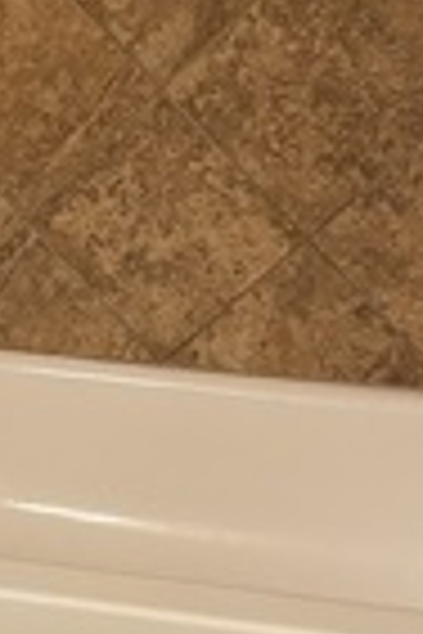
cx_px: 68
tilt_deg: -11.2
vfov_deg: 21.6
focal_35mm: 92
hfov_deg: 14.8
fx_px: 1621
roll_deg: +0.7
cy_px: 54
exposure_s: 1/60
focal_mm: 4.25
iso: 250
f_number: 1.8
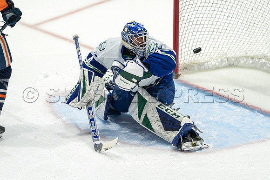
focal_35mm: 600
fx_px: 4501
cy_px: 90
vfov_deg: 2.3
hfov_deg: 3.4
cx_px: 135
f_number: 4
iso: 1600
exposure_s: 1/800
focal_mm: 600
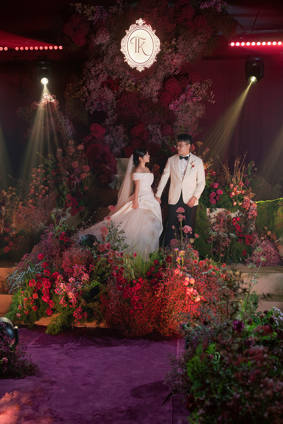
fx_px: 483
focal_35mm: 41
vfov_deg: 47.4
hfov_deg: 32.6
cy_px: 212
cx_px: 142
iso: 320
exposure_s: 1/320
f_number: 2.5
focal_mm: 41
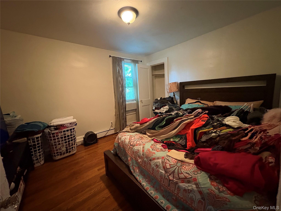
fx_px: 114
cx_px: 140
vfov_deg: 85.7
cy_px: 106
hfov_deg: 102.1
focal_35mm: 14
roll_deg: +4.3
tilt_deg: -7.2
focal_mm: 2.22
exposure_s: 1/30
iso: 1250
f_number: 2.2
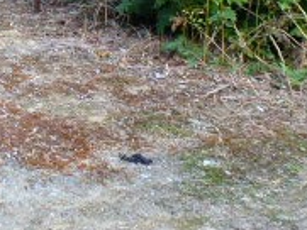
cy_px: -110
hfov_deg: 20.0
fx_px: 754
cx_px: -149
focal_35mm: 85
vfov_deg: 16.0
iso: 160
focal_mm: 4.3
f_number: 3.3
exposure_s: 1/60
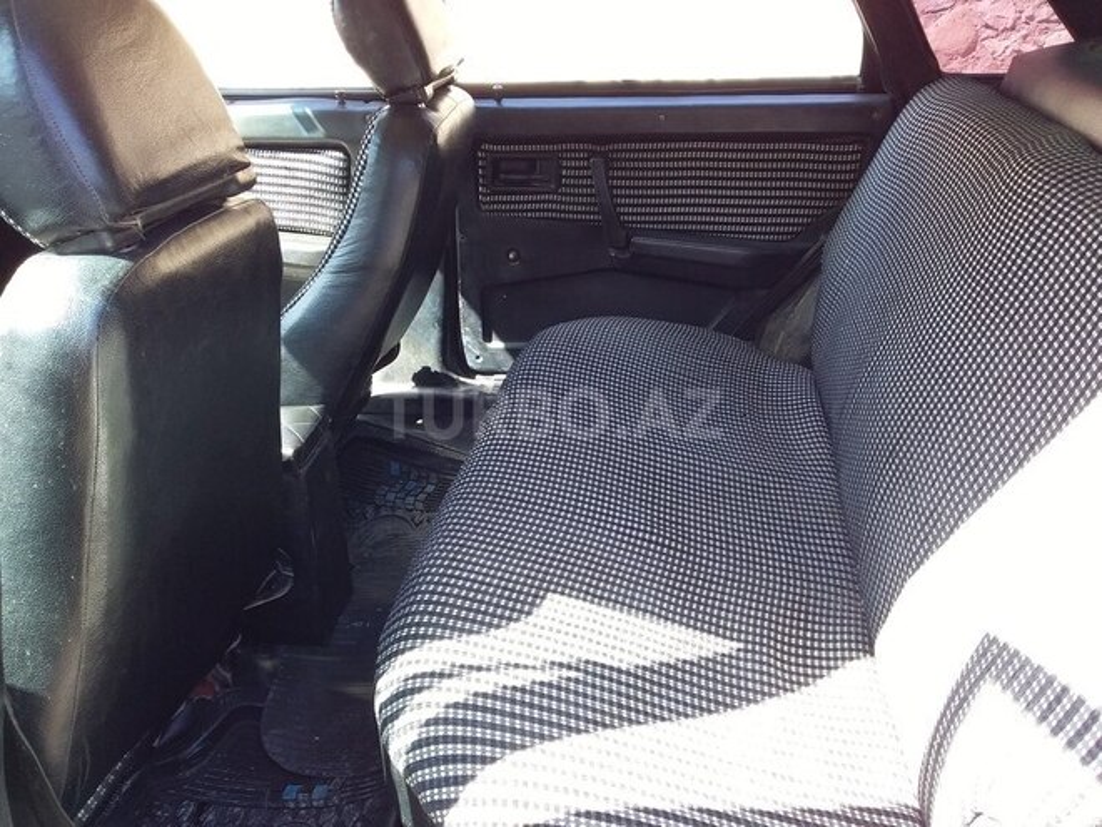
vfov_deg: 45.4
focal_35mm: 31
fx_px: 987
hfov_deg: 58.4
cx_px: 551
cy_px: 414
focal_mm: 3.3
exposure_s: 1/50
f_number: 2.2
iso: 40
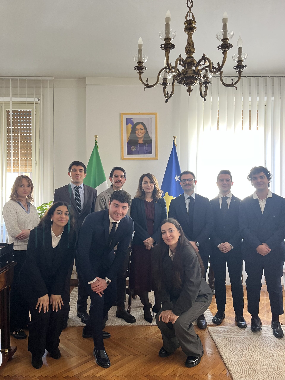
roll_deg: +0.4
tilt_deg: -1.2
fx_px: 285
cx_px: 142
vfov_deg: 67.3
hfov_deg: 53.1
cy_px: 190
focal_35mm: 26
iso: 125
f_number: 1.6
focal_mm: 5.1
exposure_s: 1/50
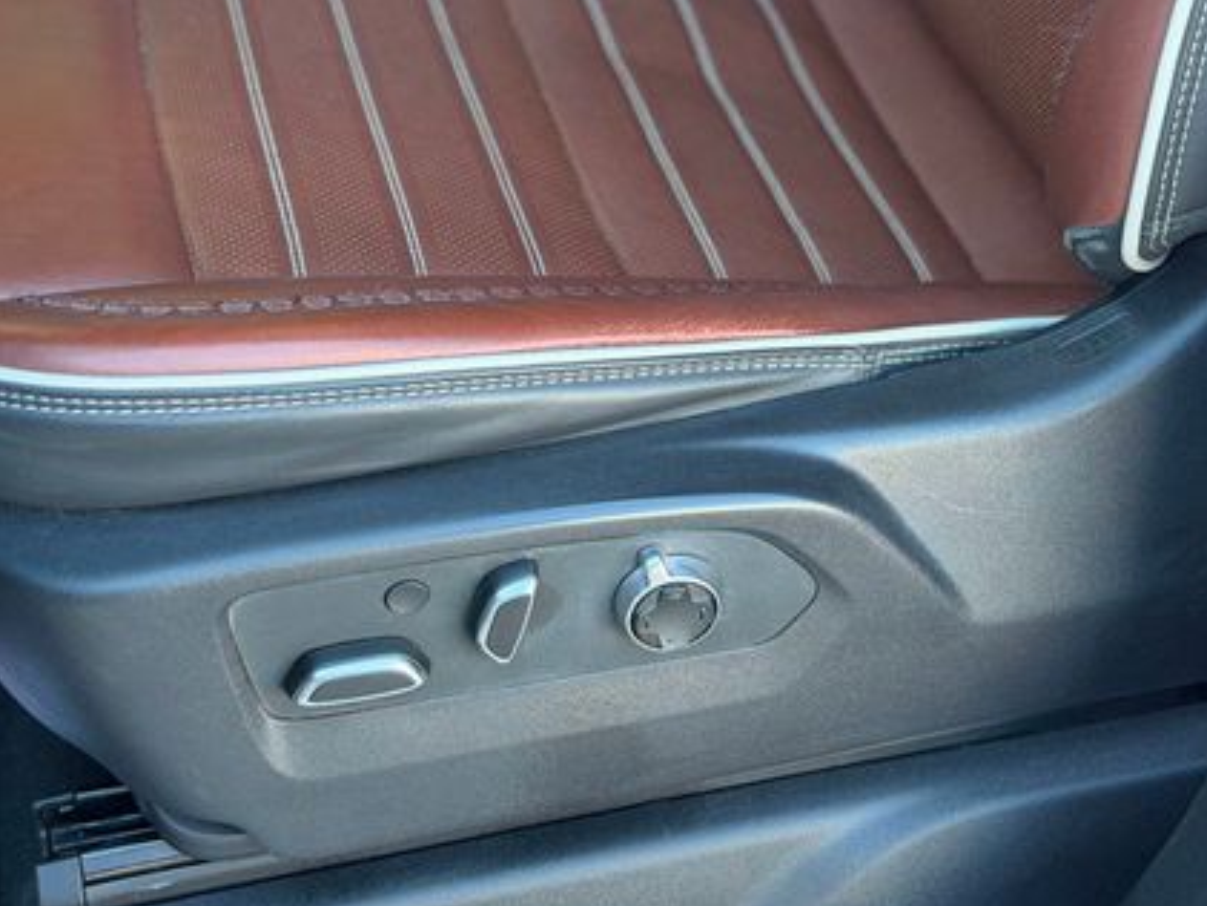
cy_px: 226
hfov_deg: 26.7
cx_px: 636
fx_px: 2546
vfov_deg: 20.0
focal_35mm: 73
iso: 125
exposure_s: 1/100
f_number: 1.78
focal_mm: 6.76
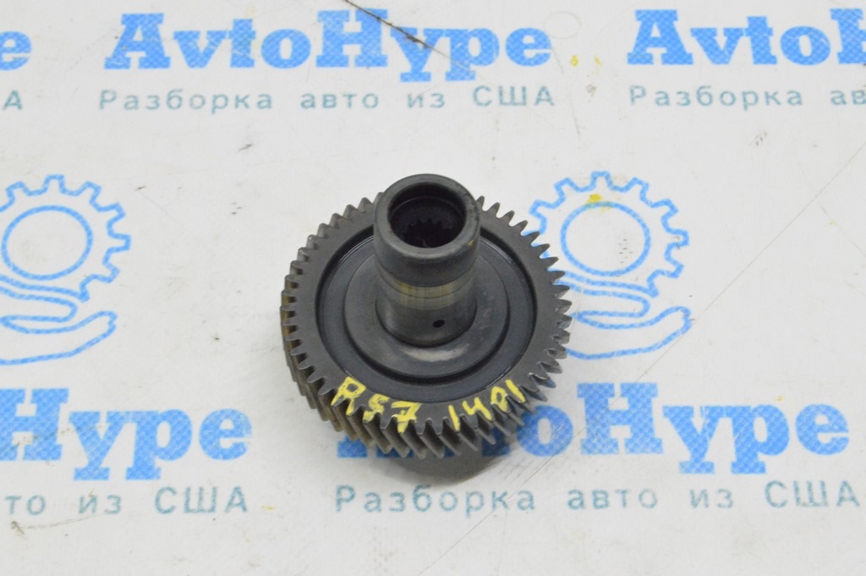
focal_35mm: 75
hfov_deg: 27.0
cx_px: 433
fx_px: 1803
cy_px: 288
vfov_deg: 18.2
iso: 6400
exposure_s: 1/20
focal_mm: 50
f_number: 20
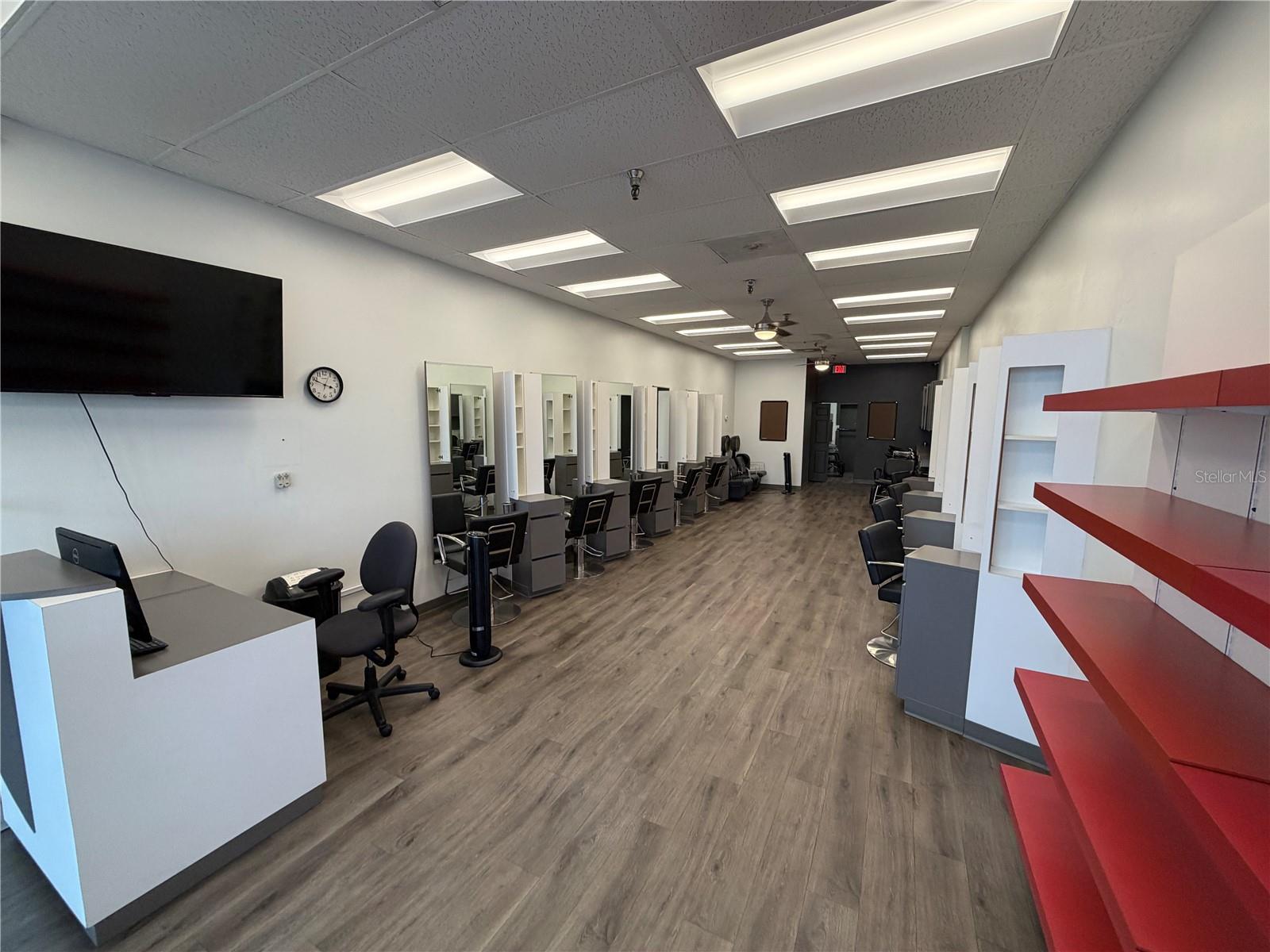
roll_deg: -0.6
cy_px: 476
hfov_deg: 102.1
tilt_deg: -6.1
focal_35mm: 14
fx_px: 514
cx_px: 635
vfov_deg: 85.7
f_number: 2.2
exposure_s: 1/120
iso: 160
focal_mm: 2.22
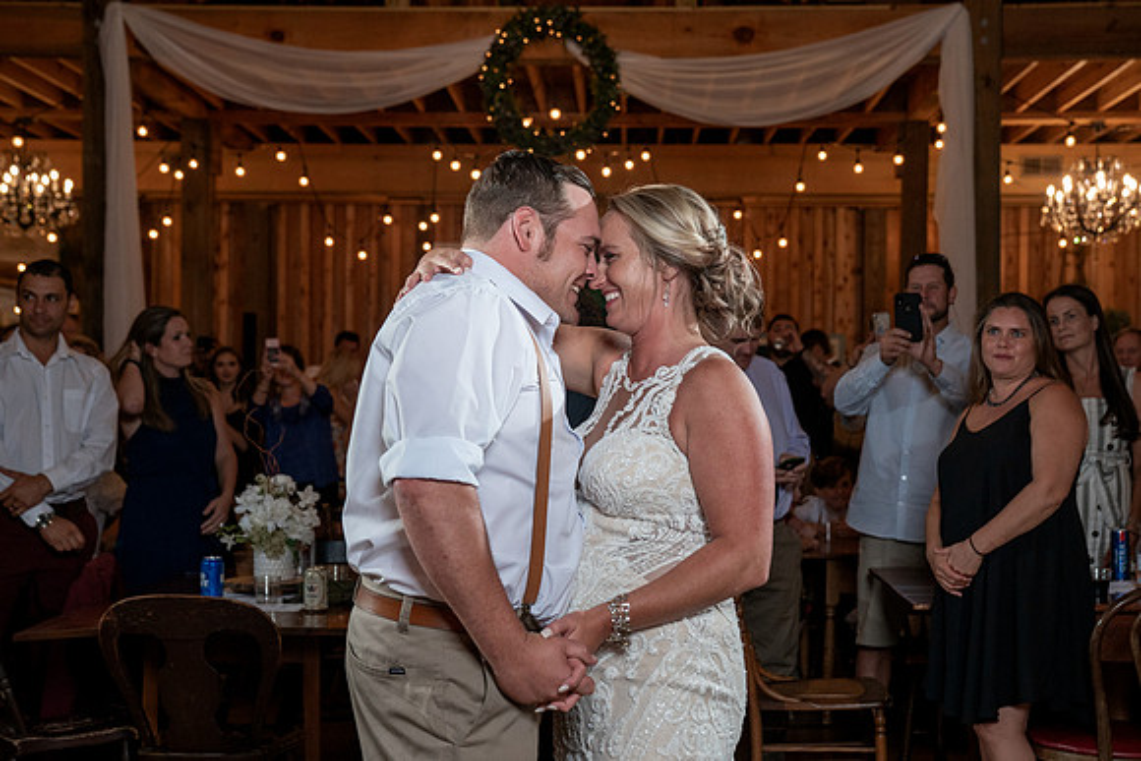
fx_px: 1782
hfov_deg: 35.5
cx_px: 584
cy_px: 381
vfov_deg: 24.1
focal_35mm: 56
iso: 1000
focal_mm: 44
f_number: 4
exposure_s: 1/200
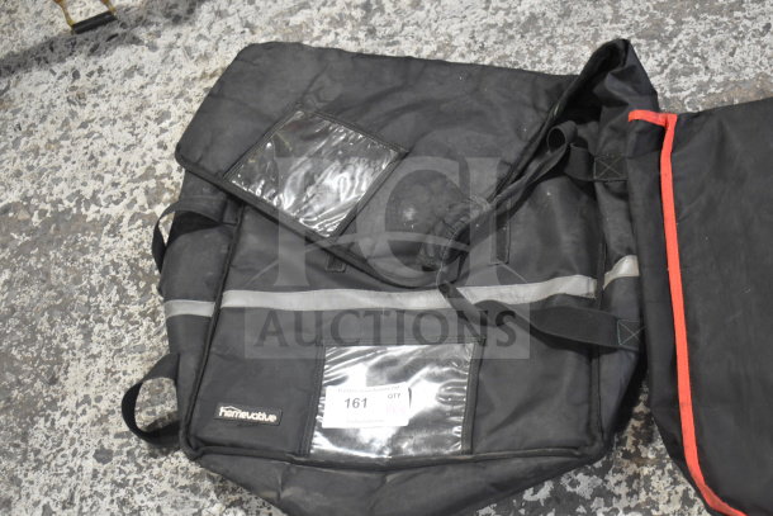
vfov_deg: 23.8
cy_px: 258
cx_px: 386
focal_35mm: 57
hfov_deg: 35.0
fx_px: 1224
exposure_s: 1/160
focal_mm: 38
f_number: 4.8
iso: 2200
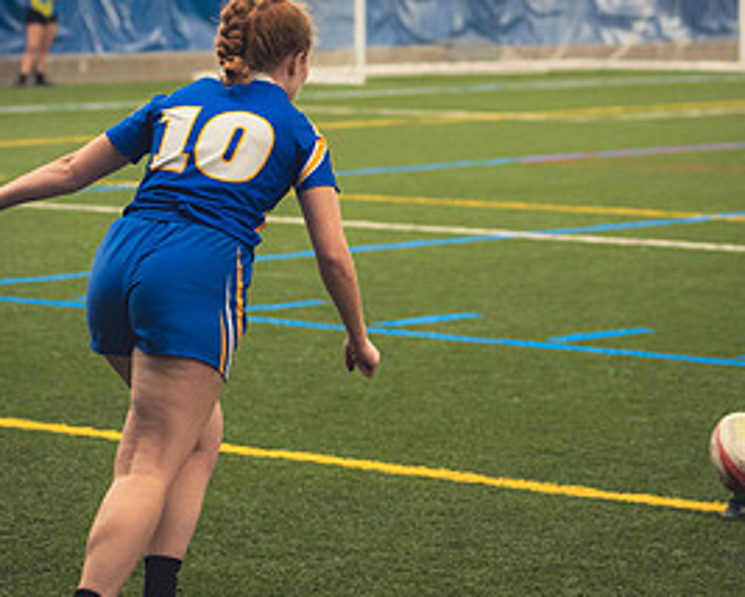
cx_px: 360
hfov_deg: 11.6
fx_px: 3663
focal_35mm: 166
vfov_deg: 9.3
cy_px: 42
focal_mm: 70
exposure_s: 1/320
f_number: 2.8
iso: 2500
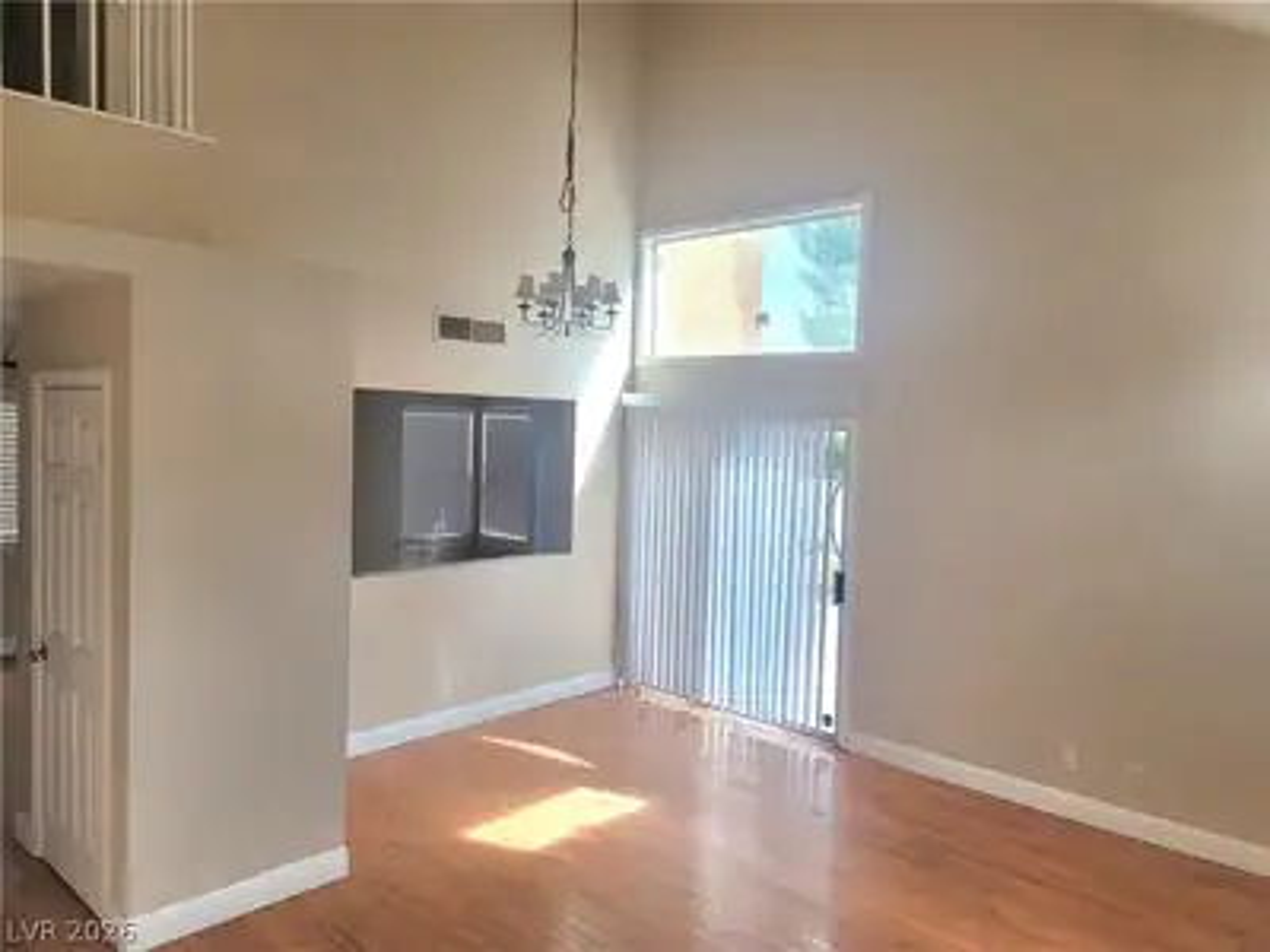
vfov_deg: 54.9
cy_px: 476
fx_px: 917
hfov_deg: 69.4
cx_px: 635
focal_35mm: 25
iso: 25
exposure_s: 1/120
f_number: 1.8
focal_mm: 7
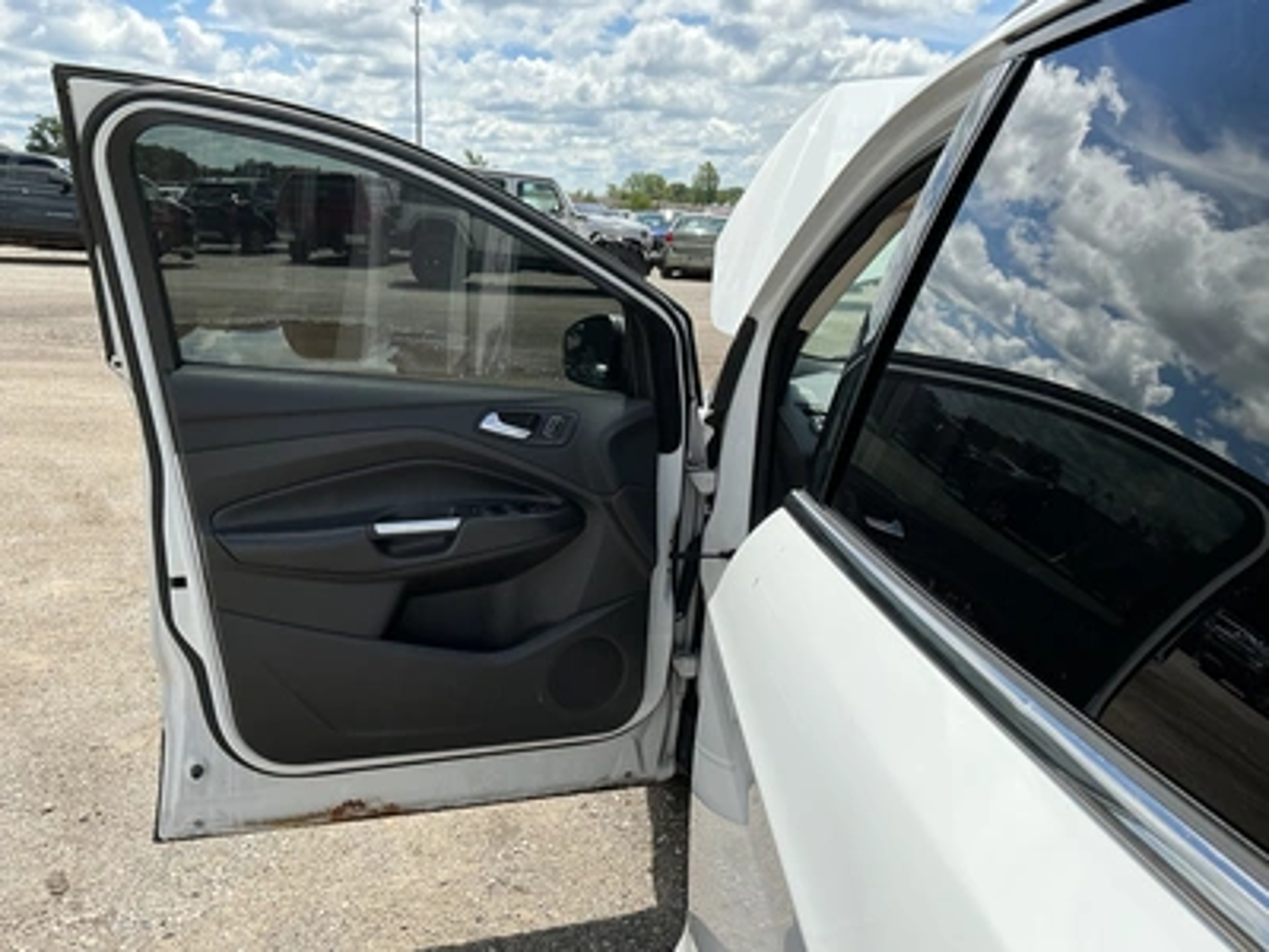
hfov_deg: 63.4
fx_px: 1026
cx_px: 634
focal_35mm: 28
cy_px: 476
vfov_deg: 49.7
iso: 25
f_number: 1.8
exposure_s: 1/1912
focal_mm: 3
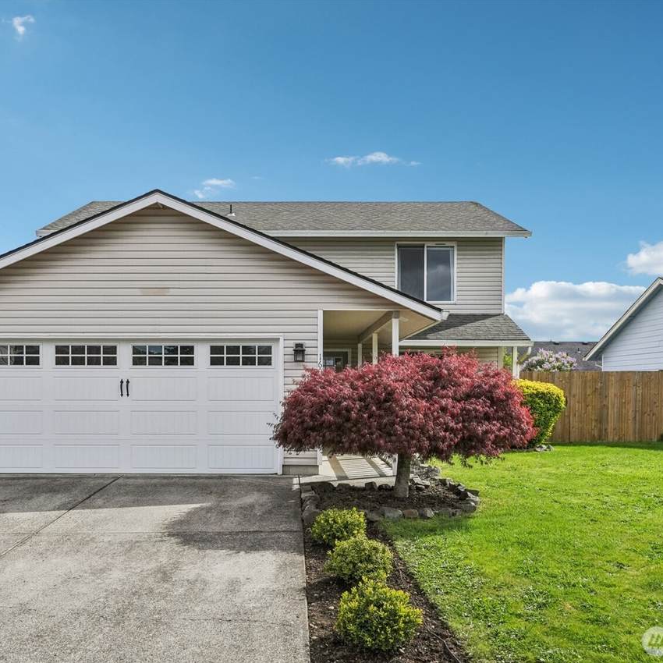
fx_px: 693
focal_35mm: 32
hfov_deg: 50.9
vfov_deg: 51.1
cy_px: 331
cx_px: 286
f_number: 8
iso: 400
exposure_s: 1/1000
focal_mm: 25
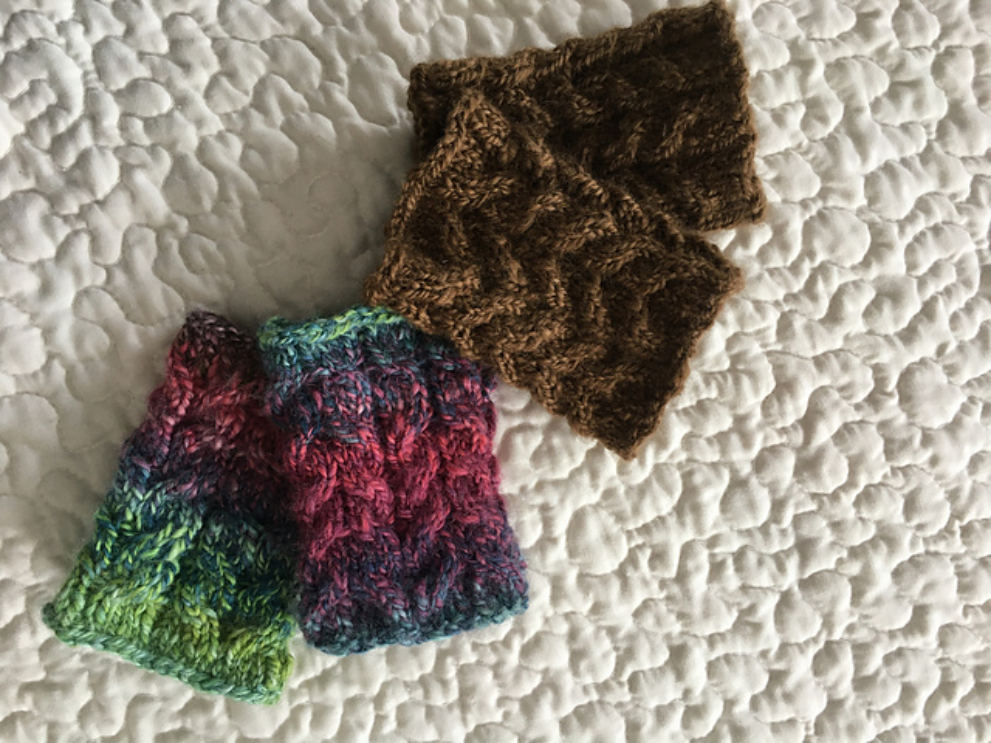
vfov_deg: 48.2
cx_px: 496
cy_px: 372
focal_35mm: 29
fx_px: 830
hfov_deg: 61.7
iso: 80
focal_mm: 4.15
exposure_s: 1/30
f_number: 2.2
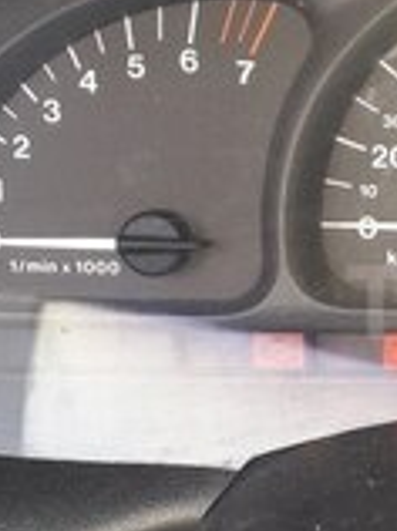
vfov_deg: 23.0
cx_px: 606
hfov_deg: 15.8
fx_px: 1303
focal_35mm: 85
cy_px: 302
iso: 40
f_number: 1.9
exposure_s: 1/50
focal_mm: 3.6
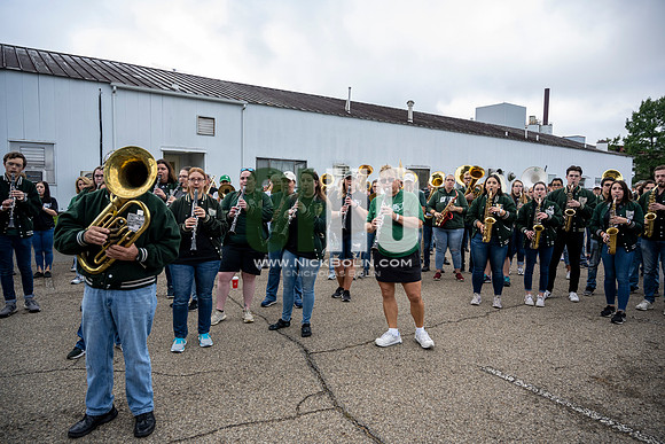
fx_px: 443
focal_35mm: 24
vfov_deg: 53.2
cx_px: 332
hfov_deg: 73.7
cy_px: 222
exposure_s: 1/800
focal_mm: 24
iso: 640
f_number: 4
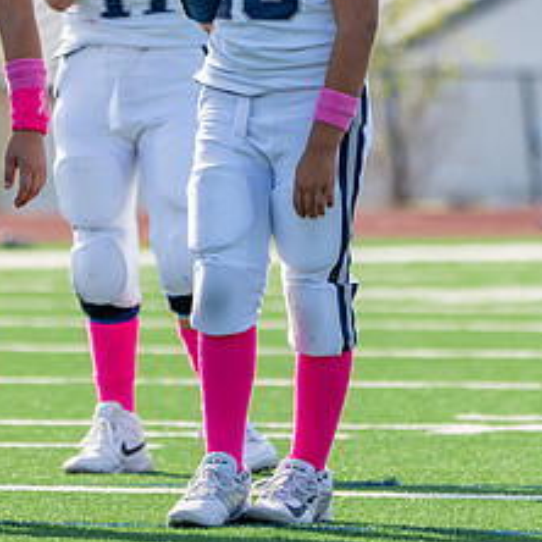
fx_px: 11798
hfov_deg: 2.6
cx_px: 225
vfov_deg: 2.6
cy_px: 21
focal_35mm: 666
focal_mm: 244
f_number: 5.6
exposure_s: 1/1000
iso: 200
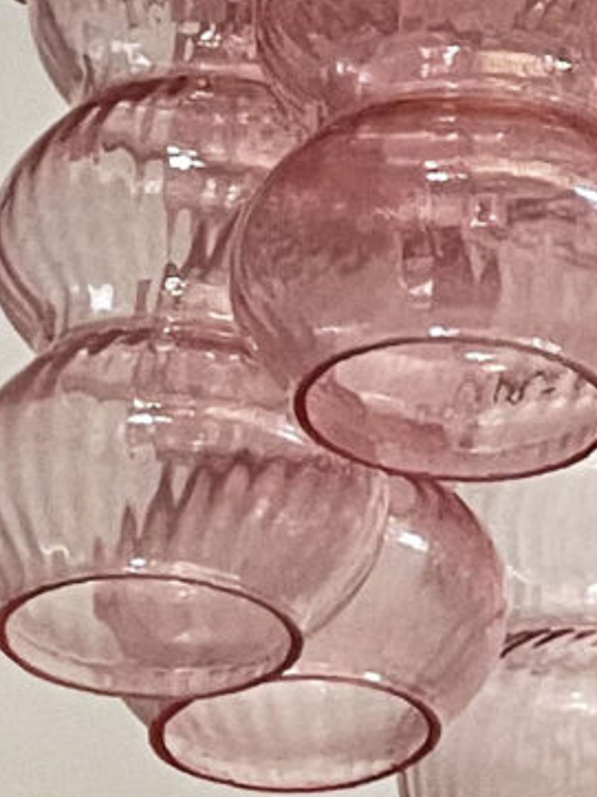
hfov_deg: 8.0
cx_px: 795
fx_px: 4236
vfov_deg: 9.5
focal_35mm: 184
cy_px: -1178
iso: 200
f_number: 1.6
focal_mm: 4.2
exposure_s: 1/50
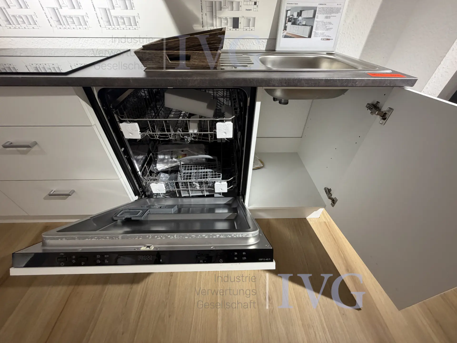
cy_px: 172
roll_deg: +2.6
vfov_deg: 85.7
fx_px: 185
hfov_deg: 102.1
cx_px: 228
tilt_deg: -39.1
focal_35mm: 14
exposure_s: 1/100
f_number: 2.2
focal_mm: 2.22
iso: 200
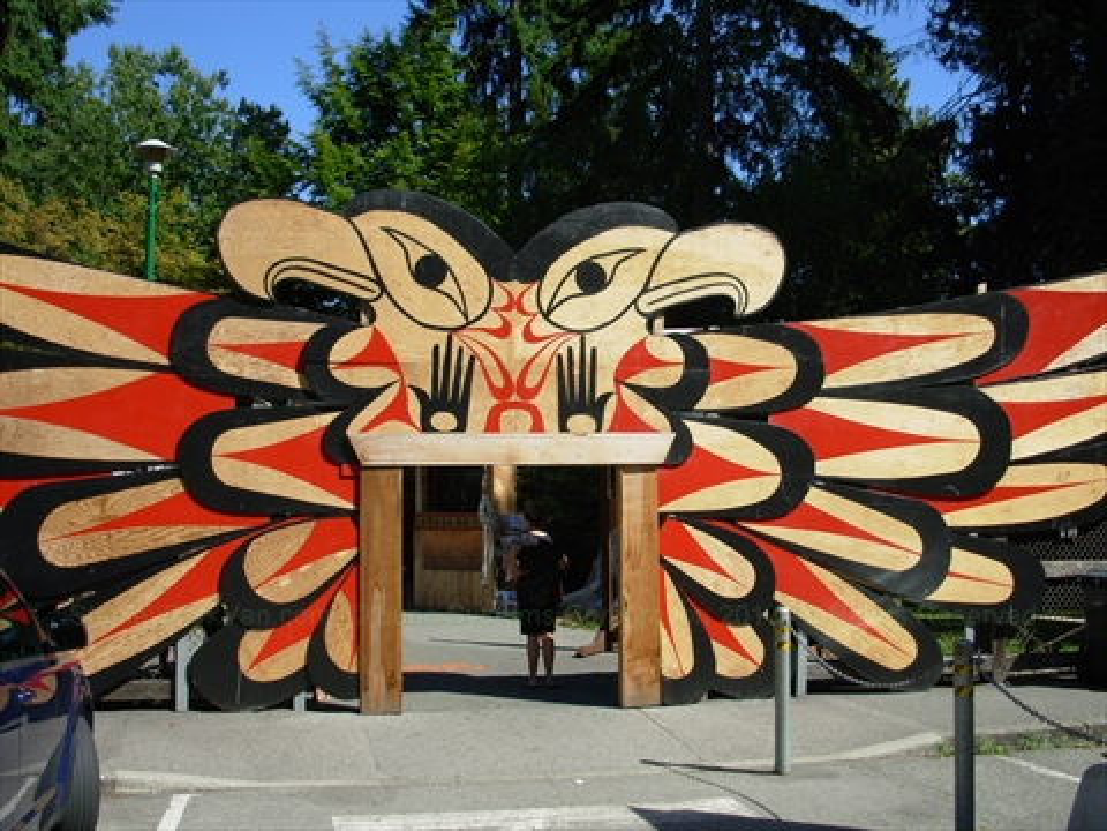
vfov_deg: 37.7
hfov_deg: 49.0
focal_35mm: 38
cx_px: 554
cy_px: 416
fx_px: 1215
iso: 50
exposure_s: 1/966
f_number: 2.9
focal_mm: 6.3
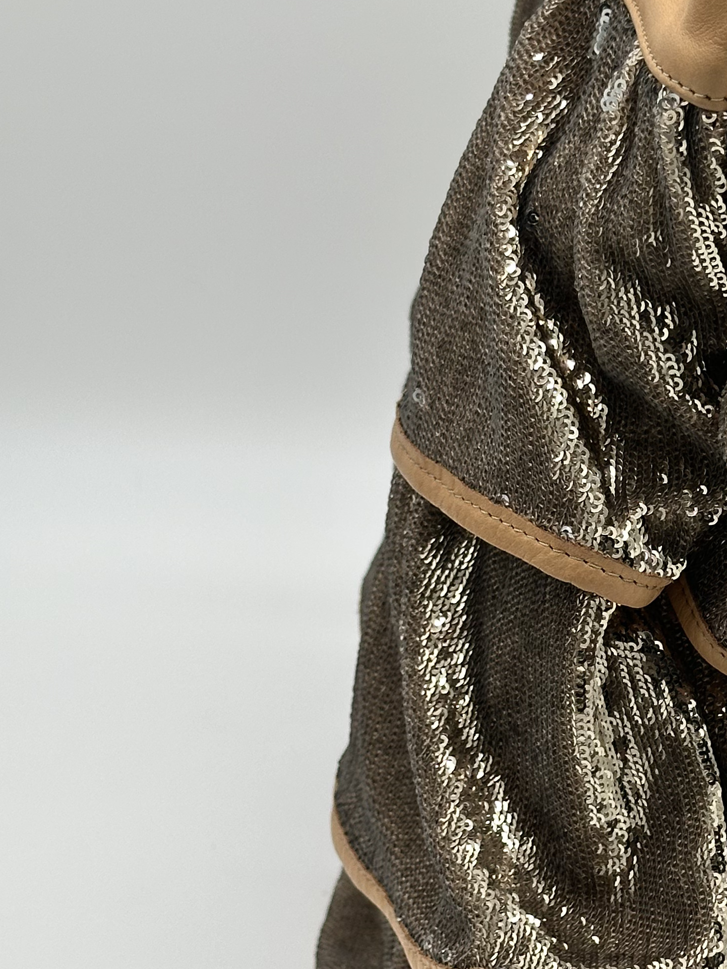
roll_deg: -1.8
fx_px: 2773
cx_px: 736
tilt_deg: -23.3
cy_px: 635
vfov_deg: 19.8
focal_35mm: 99
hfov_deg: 14.7
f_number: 1.78
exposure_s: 1/489
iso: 64
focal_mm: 6.86
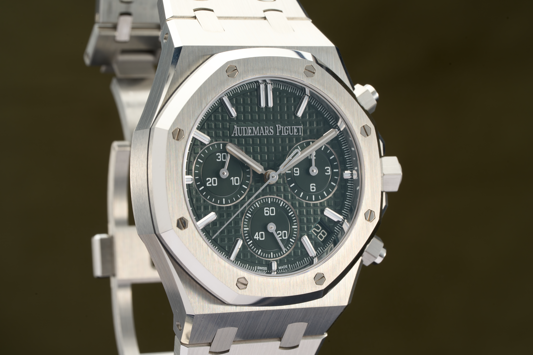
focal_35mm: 100
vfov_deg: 13.7
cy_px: 178
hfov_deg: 20.4
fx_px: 1480
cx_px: 266
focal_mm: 100
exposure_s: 1/125
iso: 125
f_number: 16
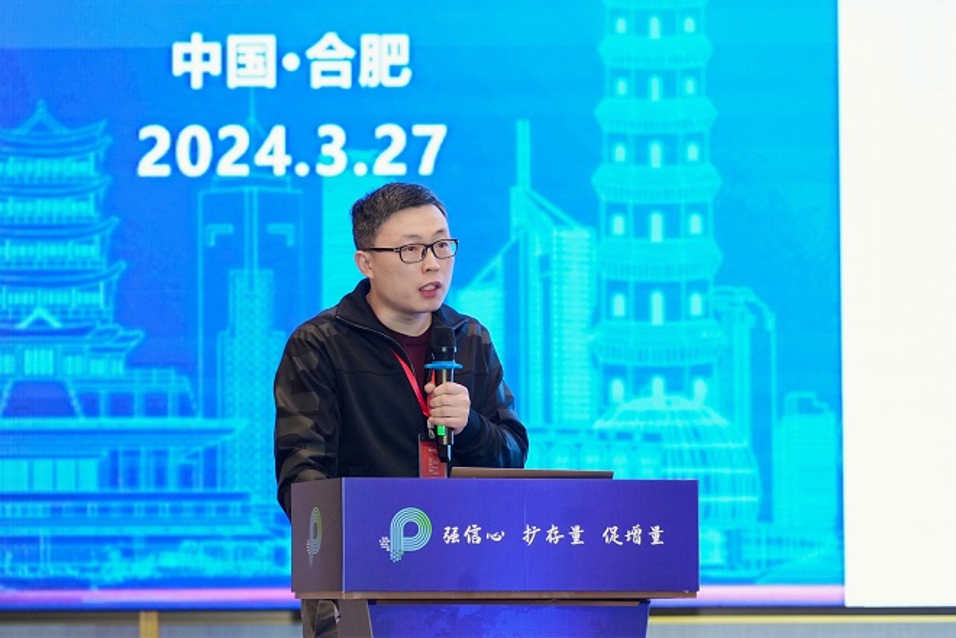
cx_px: 478
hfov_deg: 13.4
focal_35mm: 153
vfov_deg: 9.0
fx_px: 4063
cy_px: 319
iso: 2500
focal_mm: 153
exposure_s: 1/160
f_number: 4
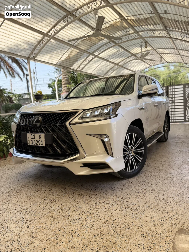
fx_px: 175
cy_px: 126
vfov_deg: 71.6
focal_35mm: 24
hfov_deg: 56.8
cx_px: 94
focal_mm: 6.76
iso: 100
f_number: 1.78
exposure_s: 1/955
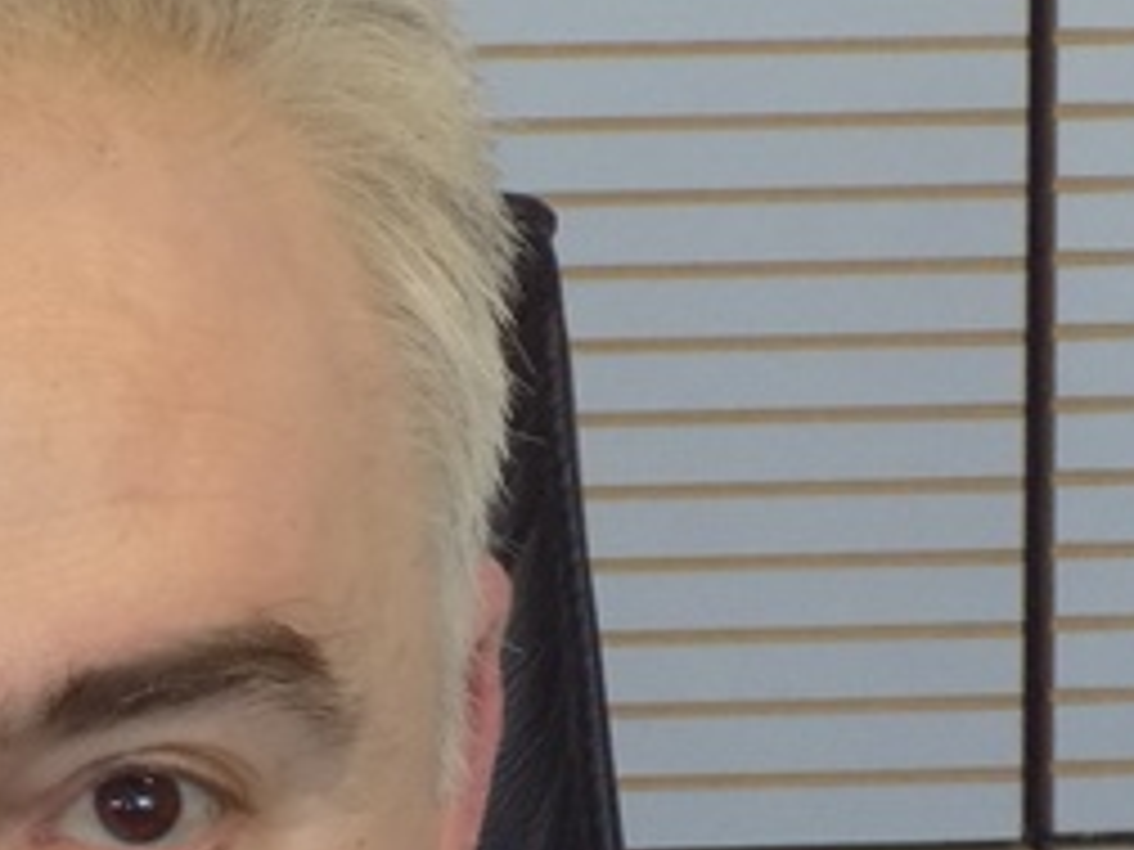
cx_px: -27
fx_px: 8943
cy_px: 837
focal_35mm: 273
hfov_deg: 7.2
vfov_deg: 5.4
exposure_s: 1/30
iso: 200
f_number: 4.4
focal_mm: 15.3
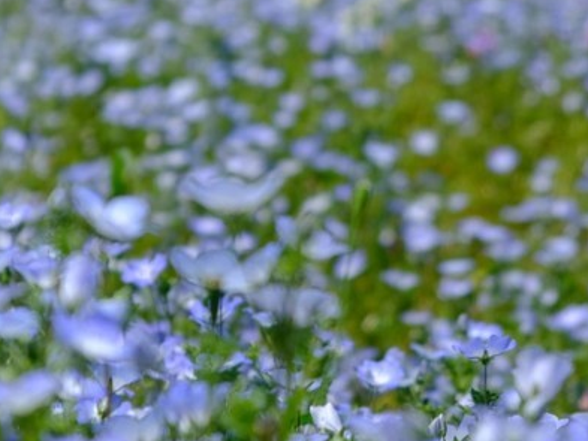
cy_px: 306
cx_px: 235
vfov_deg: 7.1
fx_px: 3534
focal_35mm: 208
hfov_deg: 9.5
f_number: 4
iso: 200
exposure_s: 1/2400
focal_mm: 55
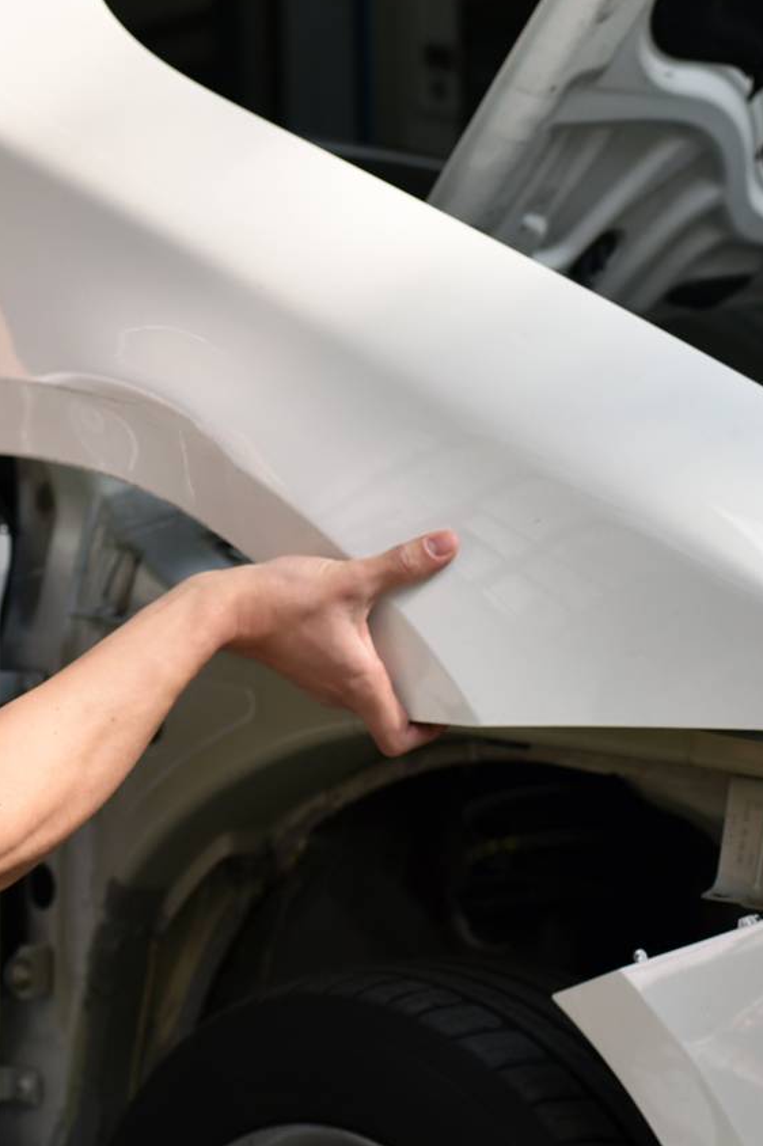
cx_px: 353
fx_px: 2641
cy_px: 609
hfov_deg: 16.4
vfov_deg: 24.5
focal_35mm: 83
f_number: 3.2
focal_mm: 35
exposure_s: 1/1600
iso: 200
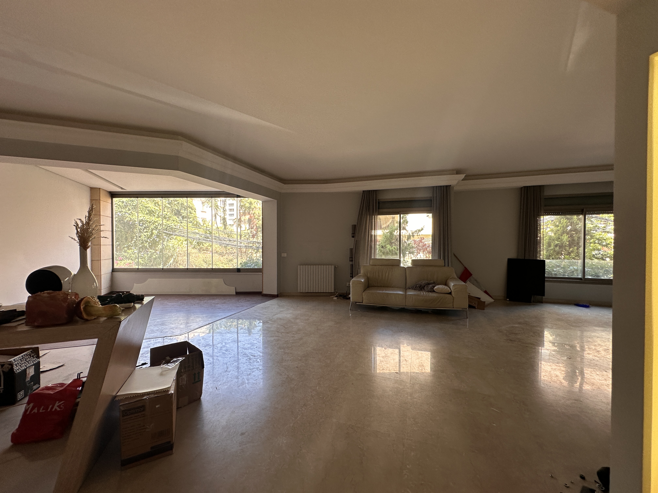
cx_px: 329
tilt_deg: +2.2
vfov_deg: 85.7
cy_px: 246
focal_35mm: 14
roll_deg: +0.2
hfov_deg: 102.1
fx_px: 266
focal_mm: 2.22
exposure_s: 1/99
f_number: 2.2
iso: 80
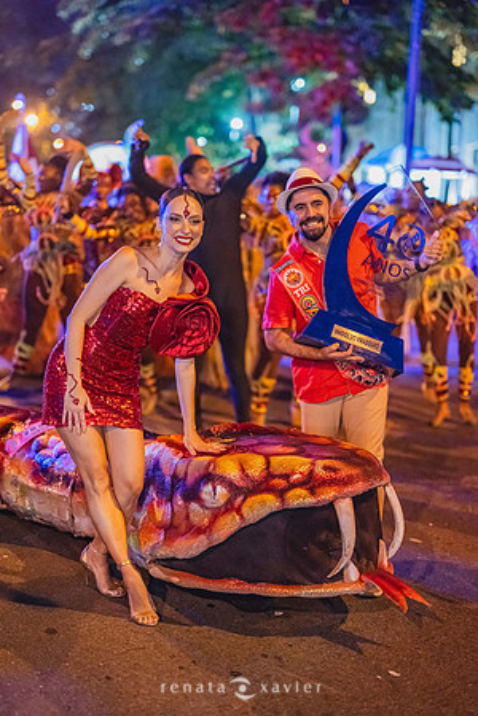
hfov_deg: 27.0
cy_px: 358
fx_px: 996
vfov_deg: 39.6
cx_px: 239
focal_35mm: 50
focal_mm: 50
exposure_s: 1/200
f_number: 1.2
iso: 6400
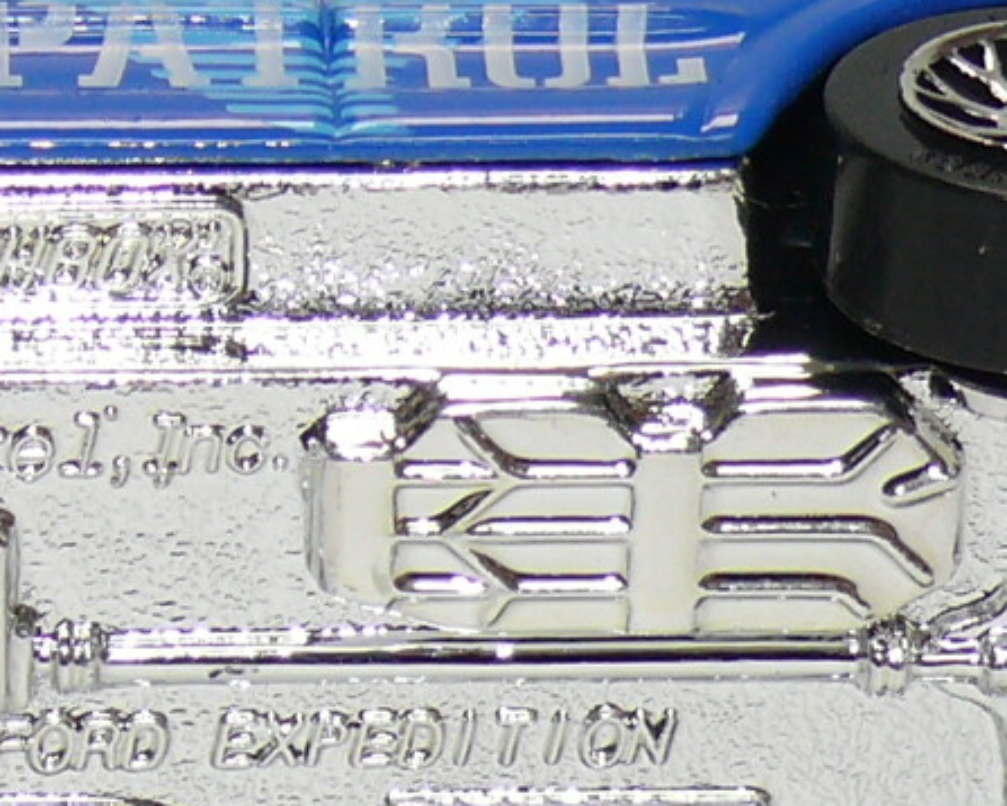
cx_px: 439
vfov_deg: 4.4
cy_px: 349
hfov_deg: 5.4
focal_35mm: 356
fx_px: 10615
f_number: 4
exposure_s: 1/30
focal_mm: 13.3
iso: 100
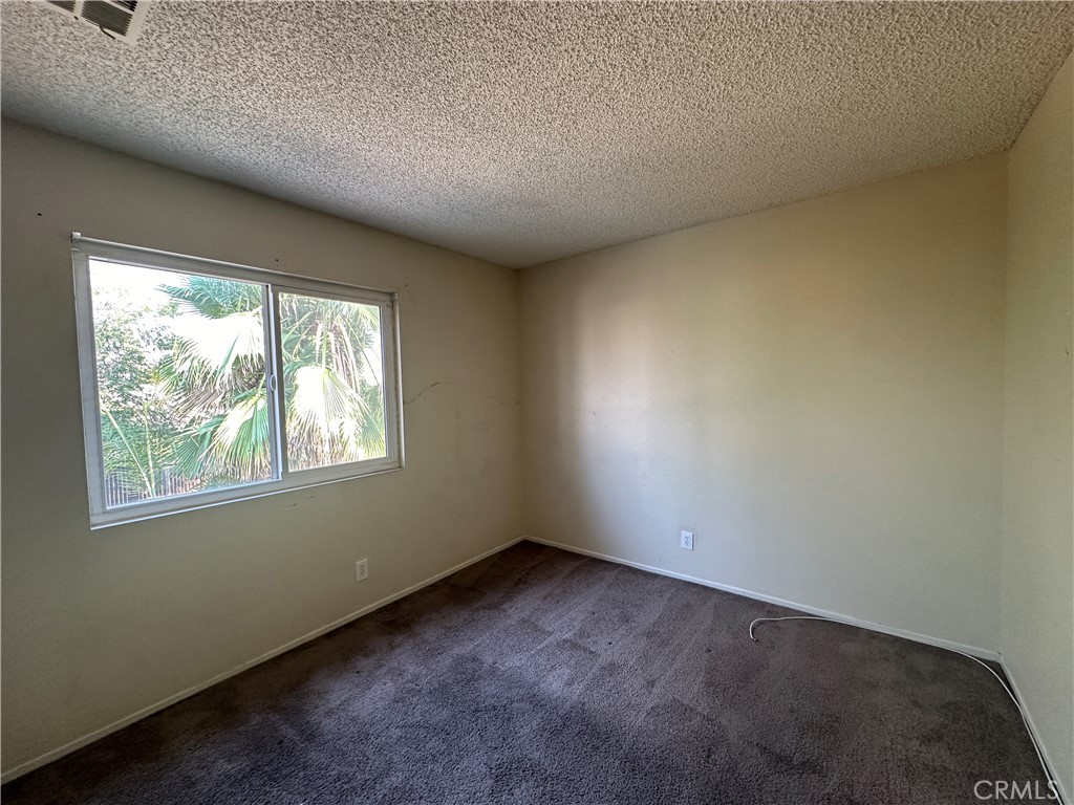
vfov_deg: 85.7
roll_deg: +0.8
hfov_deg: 102.1
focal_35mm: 14
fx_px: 434
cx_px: 537
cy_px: 402
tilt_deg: -1.3
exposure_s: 1/99
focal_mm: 2.22
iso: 160
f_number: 2.2
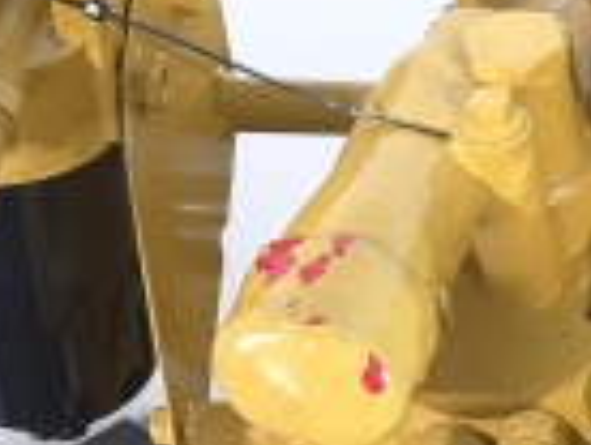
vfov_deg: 10.9
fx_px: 2275
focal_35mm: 133
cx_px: 1143
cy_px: 565
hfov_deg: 13.0
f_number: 1.8
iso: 160
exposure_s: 1/50
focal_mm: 5.4
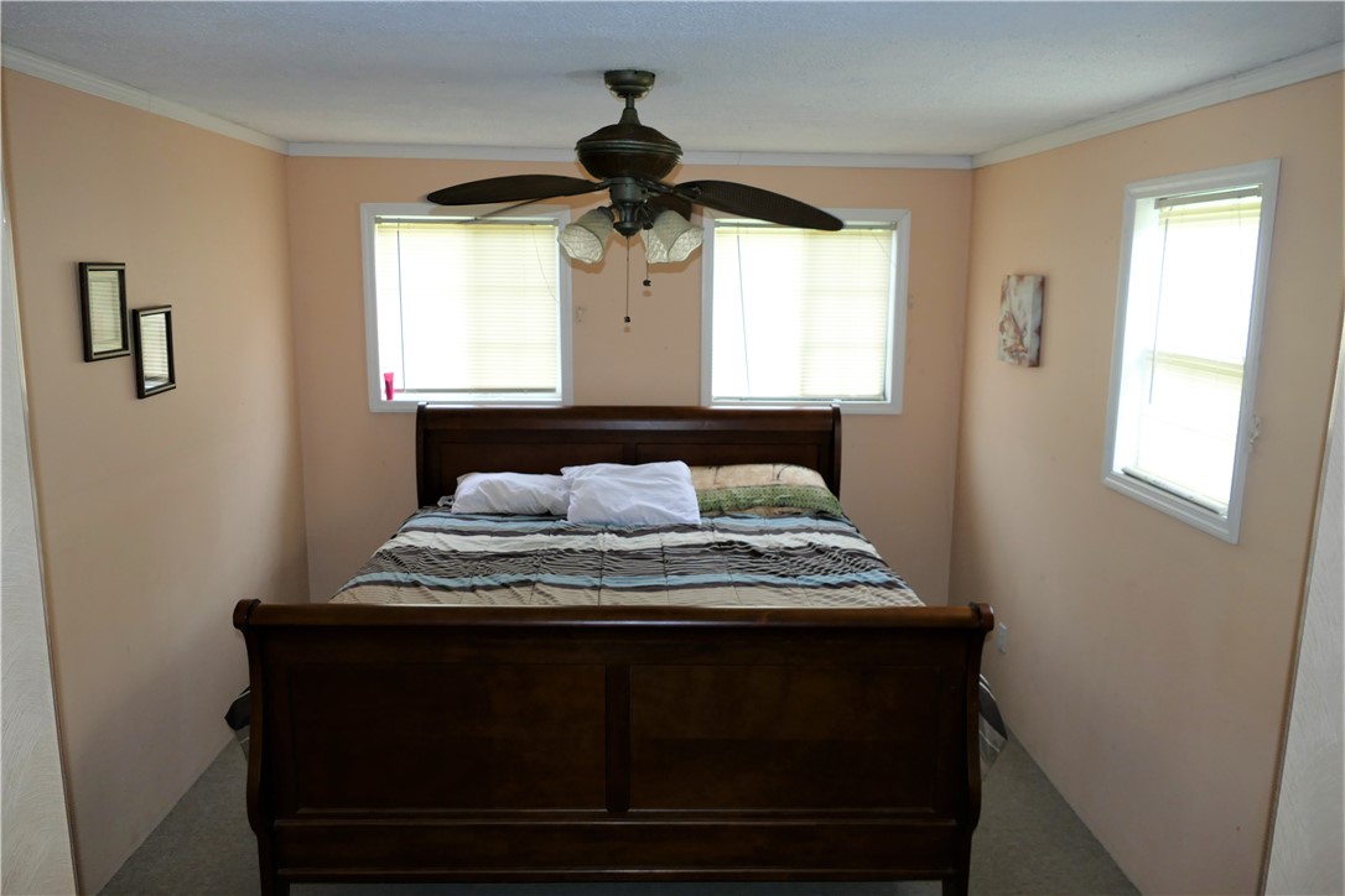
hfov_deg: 71.5
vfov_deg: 51.3
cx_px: 672
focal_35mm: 25
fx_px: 934
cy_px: 448
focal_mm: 9.12
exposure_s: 1/60
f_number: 2.8
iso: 250
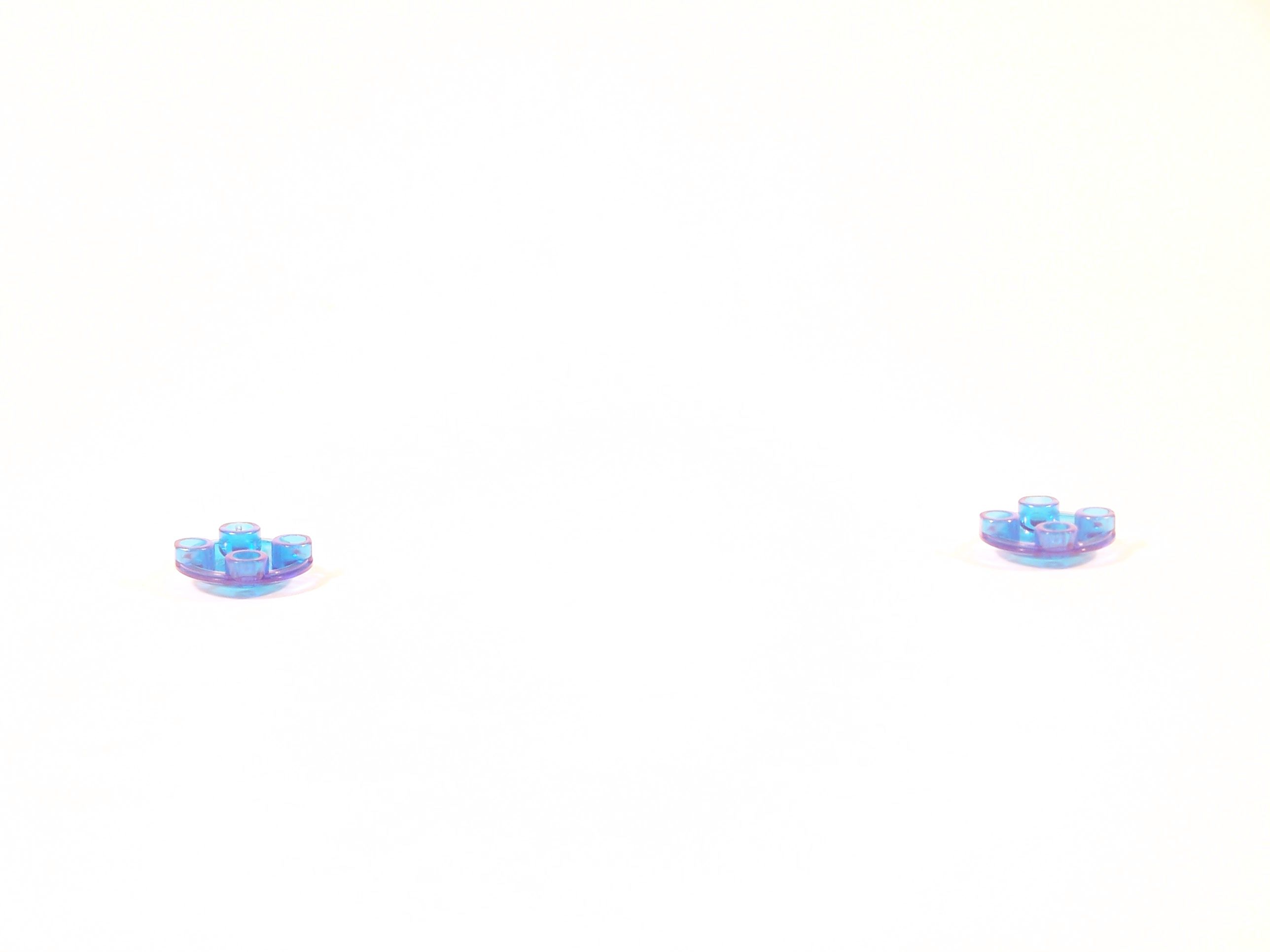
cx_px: 635
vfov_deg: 14.1
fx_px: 3852
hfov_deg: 18.7
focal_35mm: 105
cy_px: 476
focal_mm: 17.5
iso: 100
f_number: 3.2
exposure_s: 1/10
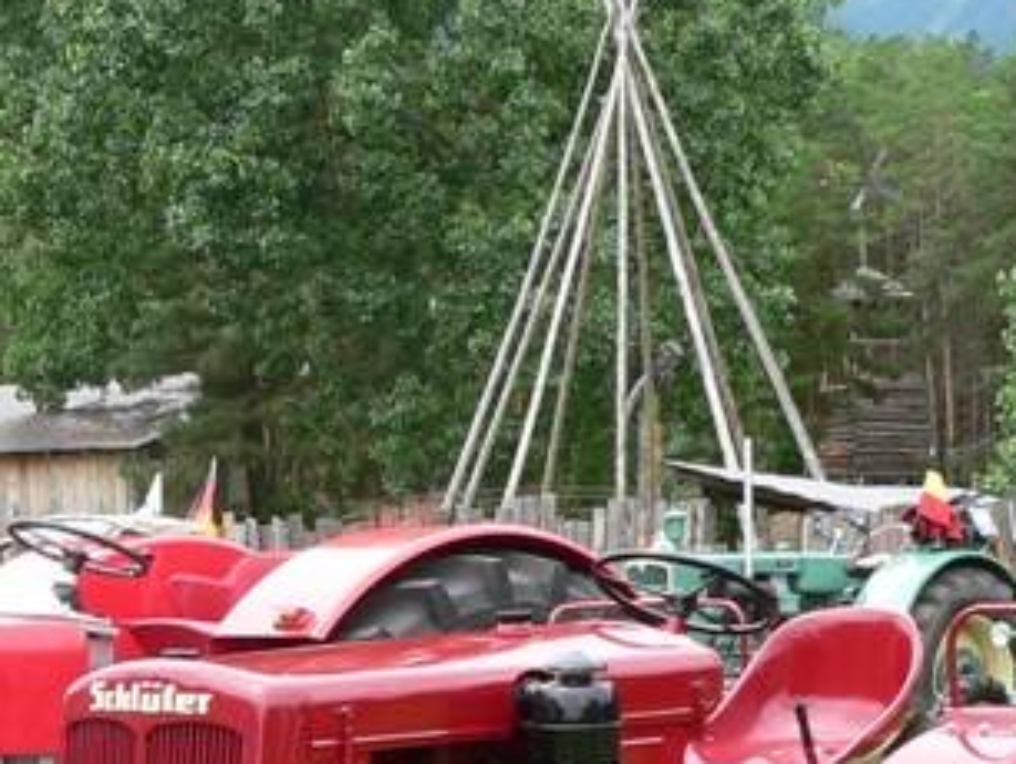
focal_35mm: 94
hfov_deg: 20.3
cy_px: 894
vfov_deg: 15.2
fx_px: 2761
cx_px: 50
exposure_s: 1/160
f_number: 4
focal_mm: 6
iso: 80
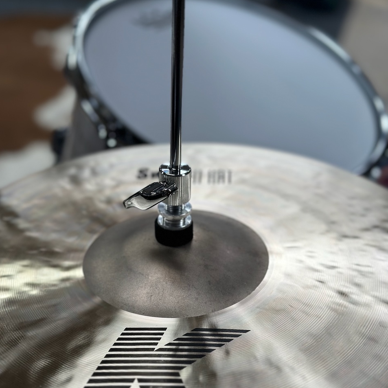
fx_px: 723
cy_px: 232
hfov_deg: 30.0
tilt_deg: -34.3
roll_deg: +0.0
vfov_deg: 30.0
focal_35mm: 57
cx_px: 193
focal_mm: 6.86
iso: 80
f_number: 1.78
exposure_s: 1/120
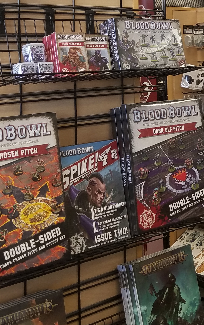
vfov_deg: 28.8
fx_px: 613
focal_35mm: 69
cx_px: 316
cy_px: 45
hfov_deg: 16.9
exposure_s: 1/60
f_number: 1.7
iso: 50
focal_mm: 4.2
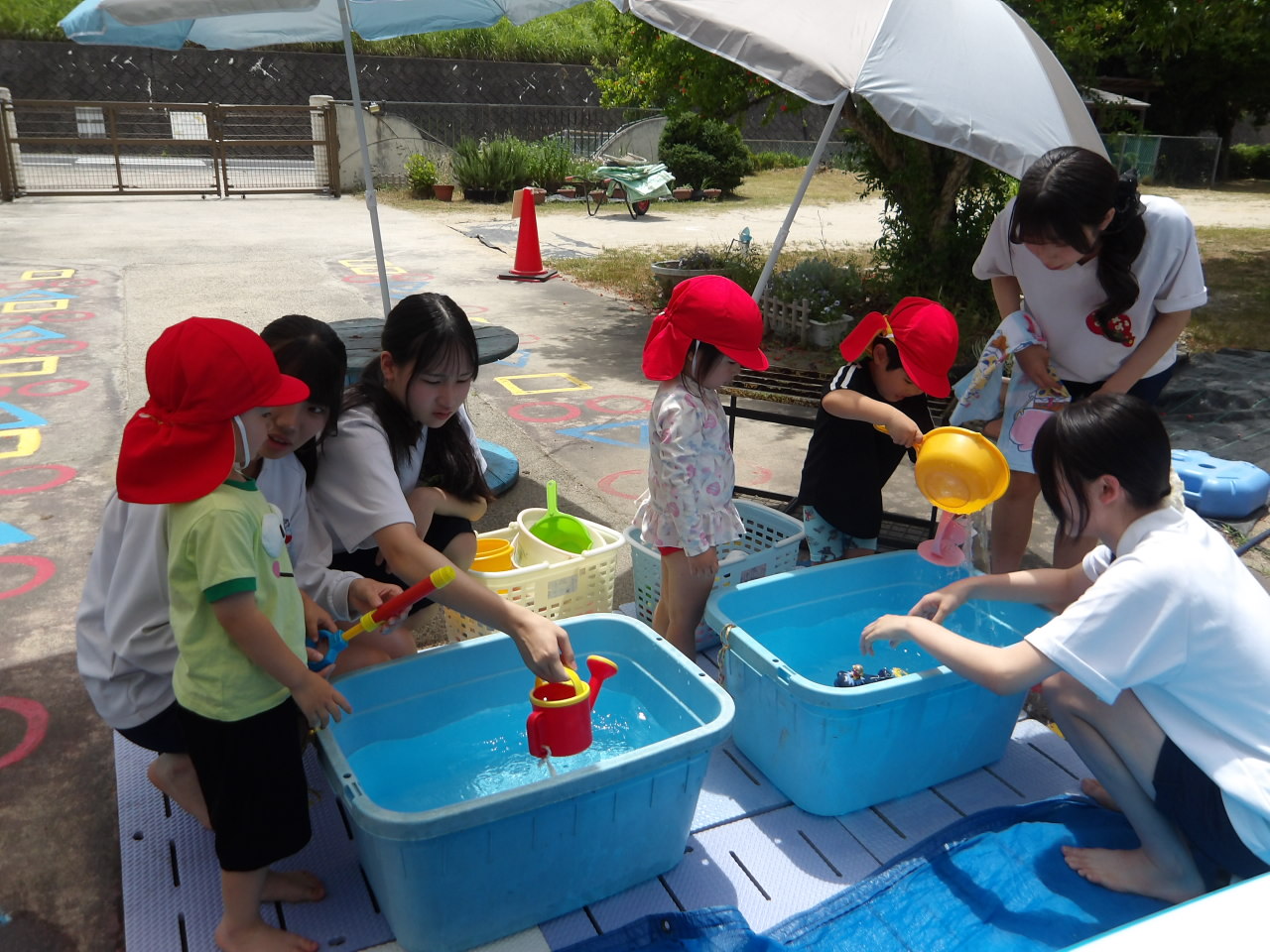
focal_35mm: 27
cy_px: 476
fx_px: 991
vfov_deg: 51.4
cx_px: 635
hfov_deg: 65.3
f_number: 10.4
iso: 100
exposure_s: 1/146
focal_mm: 4.9
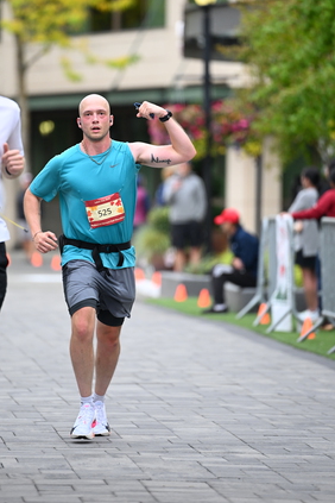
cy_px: 188
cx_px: 132
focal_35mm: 260
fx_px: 3629
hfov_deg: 5.3
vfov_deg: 7.9
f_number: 2.8
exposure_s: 1/1600
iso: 1000
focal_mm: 200
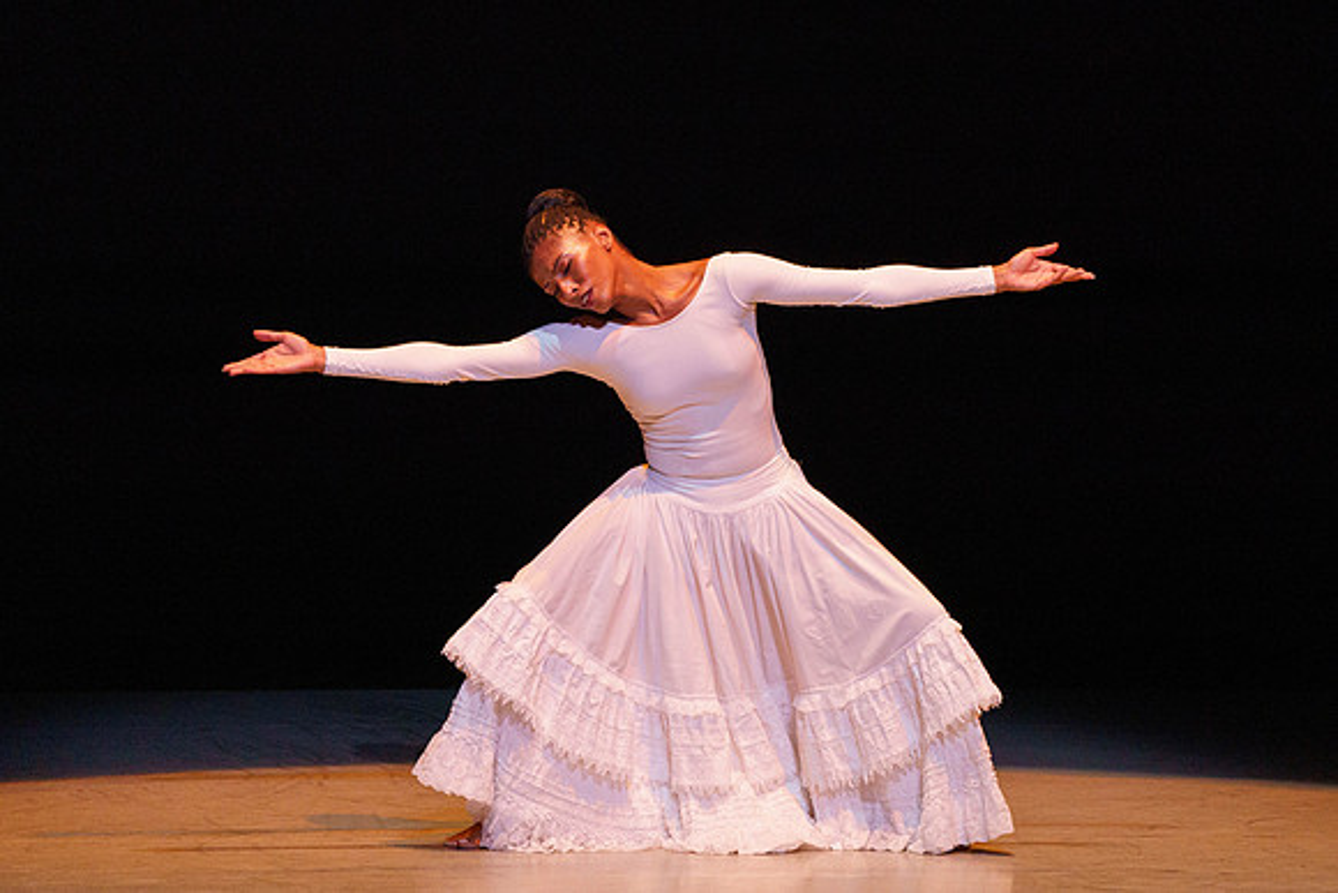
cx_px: 751
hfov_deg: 4.0
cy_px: 327
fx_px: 19113
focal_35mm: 514
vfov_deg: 2.7
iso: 5000
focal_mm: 400
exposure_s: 1/400
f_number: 6.3
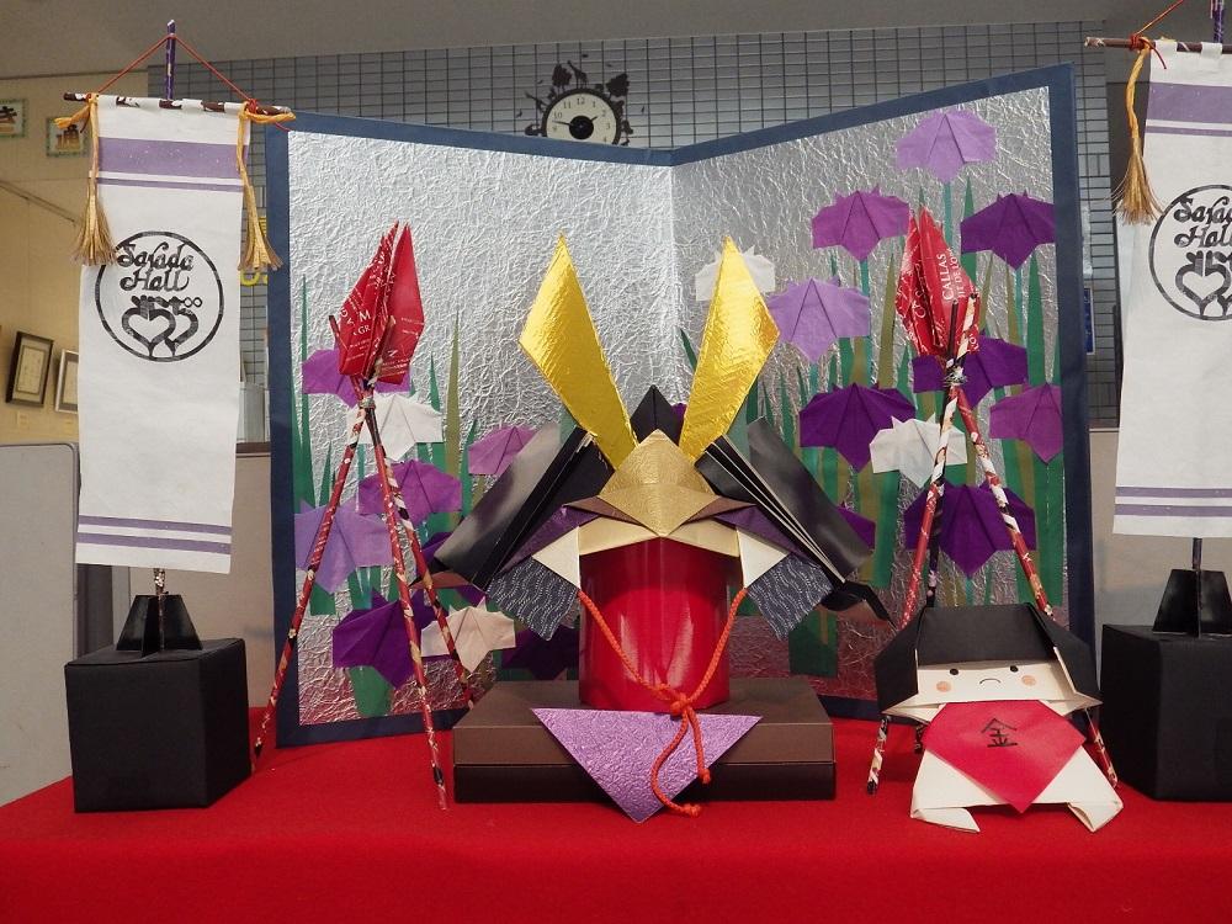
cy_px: 462
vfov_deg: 41.8
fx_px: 1210
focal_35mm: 34
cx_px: 616
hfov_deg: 54.0
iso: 250
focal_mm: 6.2
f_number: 3.4
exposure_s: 1/50
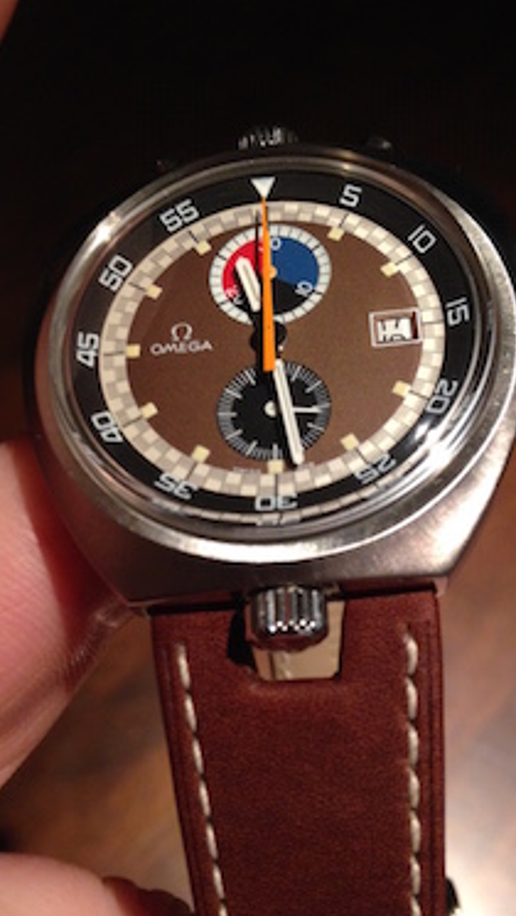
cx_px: 290
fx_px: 899
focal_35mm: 37
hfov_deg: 32.0
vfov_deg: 54.0
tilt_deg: -57.8
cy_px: 454
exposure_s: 1/20
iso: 250
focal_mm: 4.12
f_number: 2.4
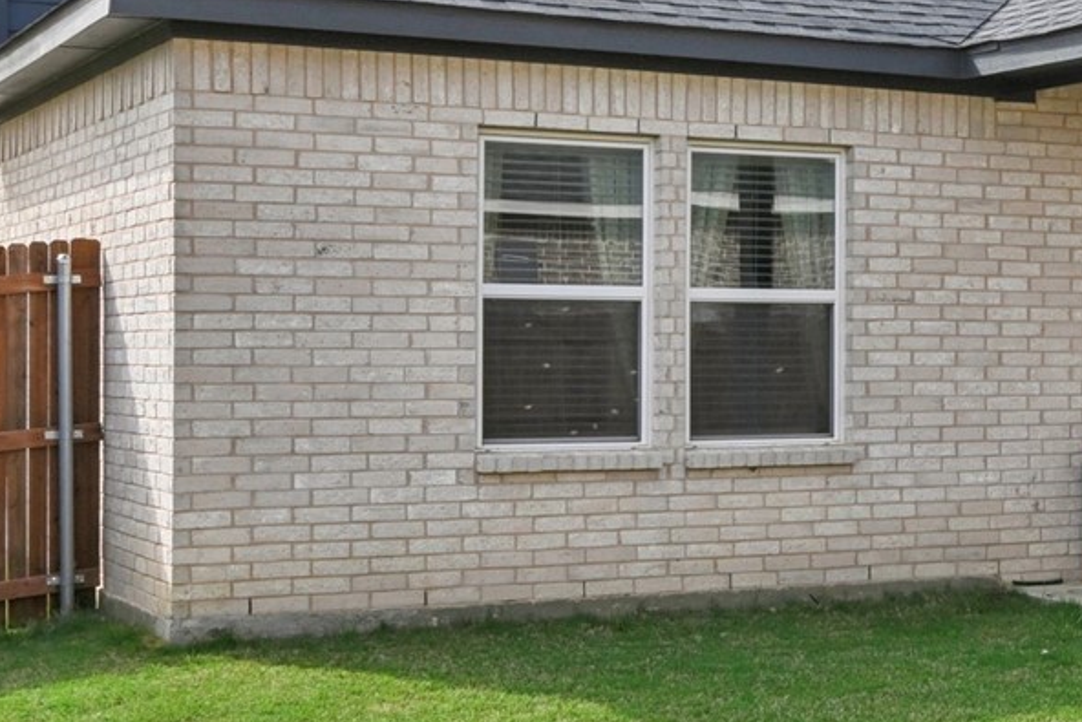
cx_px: 1095
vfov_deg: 17.6
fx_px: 2315
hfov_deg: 25.0
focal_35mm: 77
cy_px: 177
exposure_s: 1/1000
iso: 400
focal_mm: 21
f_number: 8
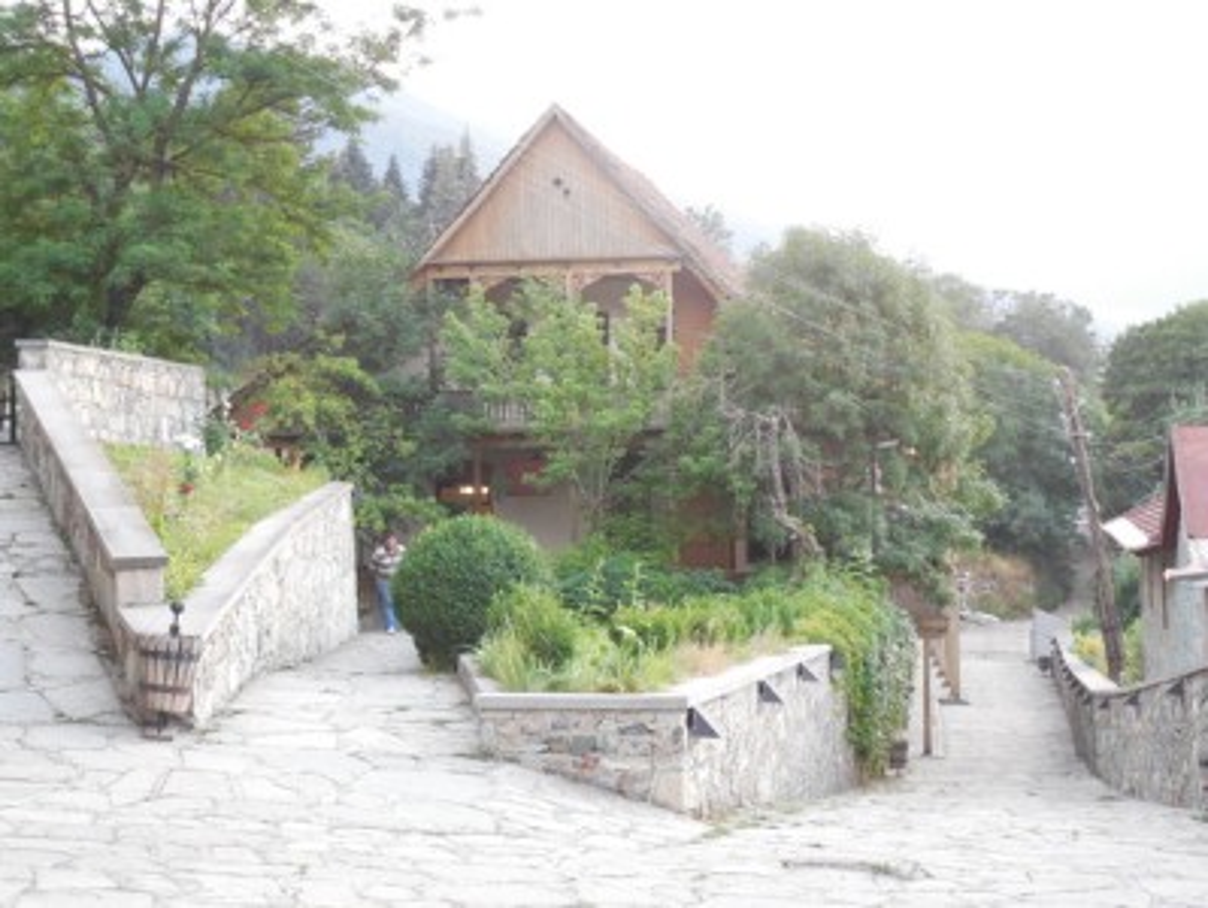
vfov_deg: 27.1
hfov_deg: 35.5
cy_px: 454
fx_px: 1886
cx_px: 604
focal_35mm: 54
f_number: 4.2
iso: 400
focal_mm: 9.8
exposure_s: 1/25
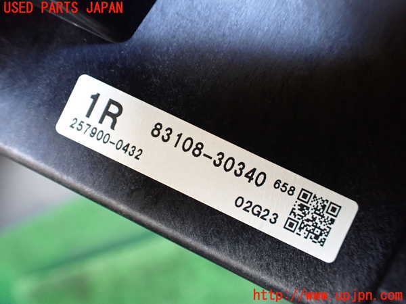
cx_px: 203
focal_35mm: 30
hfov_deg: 60.0
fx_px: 352
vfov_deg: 46.8
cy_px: 152
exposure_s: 1/100
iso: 800
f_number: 2.3
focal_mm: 5.4
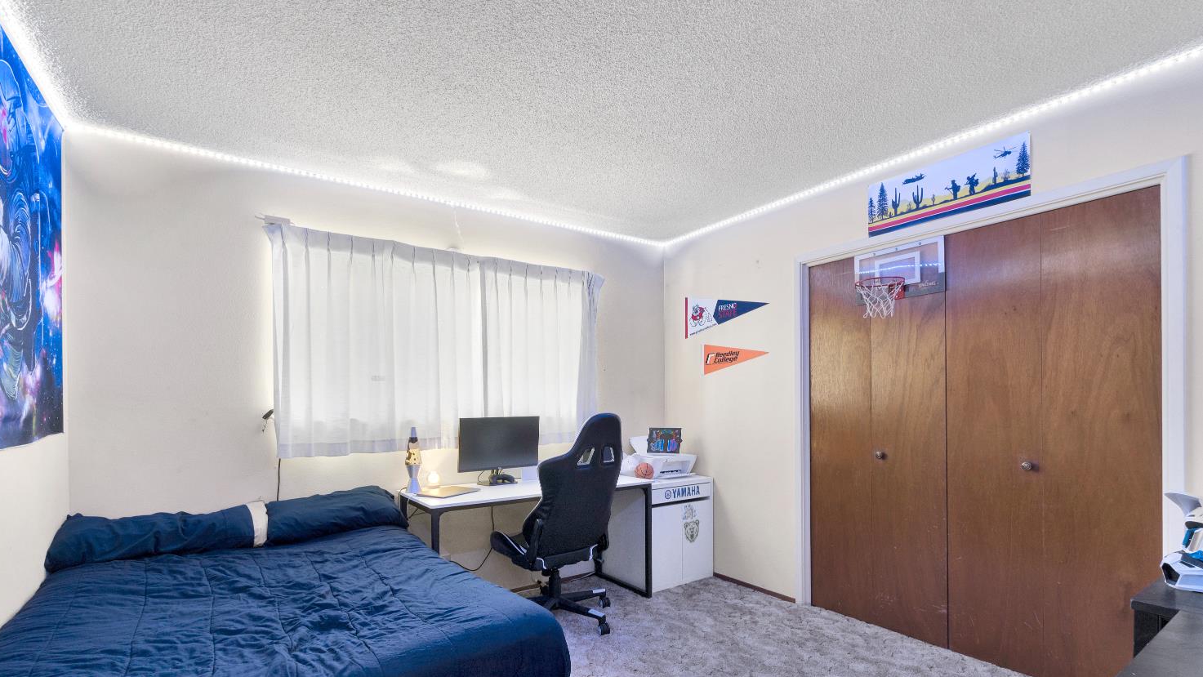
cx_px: 593
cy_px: 408
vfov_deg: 66.4
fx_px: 510
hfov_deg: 99.4
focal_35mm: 16
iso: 320
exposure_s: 1/3.33
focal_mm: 10
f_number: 8
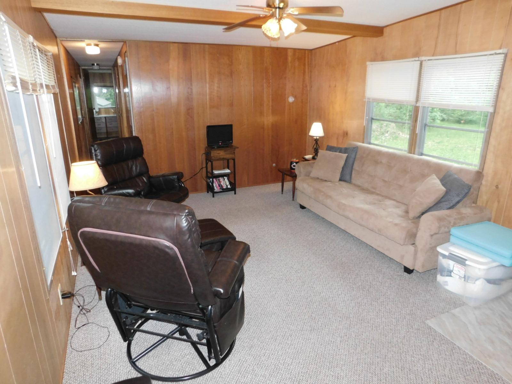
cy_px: 192
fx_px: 340
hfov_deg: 73.9
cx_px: 256
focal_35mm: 23
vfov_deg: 58.9
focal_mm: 4
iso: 320
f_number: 3
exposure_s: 1/30
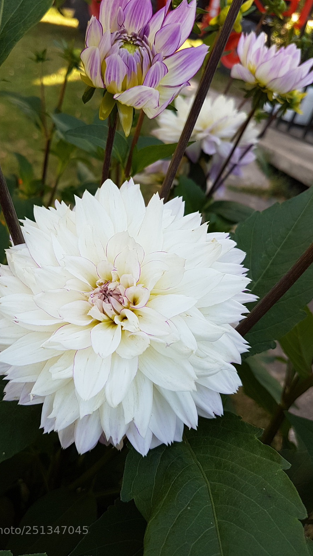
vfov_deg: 66.1
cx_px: 116
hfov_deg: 39.9
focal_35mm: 29
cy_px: 274
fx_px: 428
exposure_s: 1/211
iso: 40
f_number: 1.7
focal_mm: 4.2
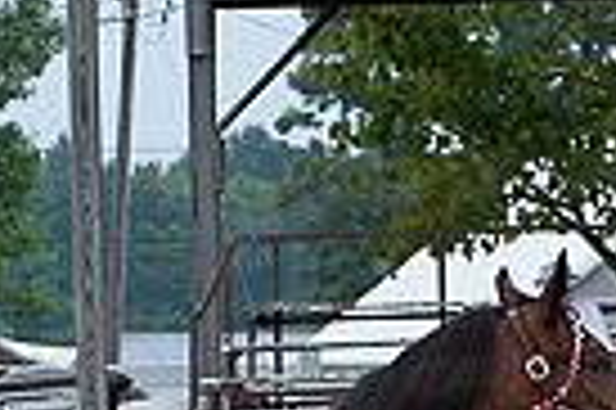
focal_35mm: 495
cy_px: 696
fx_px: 8460
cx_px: 477
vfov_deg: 2.8
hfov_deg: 4.2
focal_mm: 135
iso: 1600
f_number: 5.6
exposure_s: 1/1250
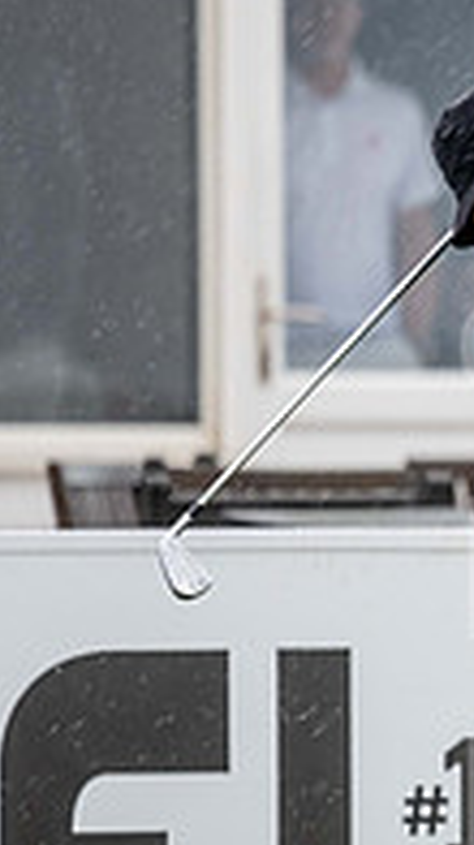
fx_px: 20794
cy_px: 610
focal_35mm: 929
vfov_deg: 2.3
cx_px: 1026
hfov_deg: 1.3
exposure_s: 1/640
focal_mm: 300
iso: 400
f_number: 4
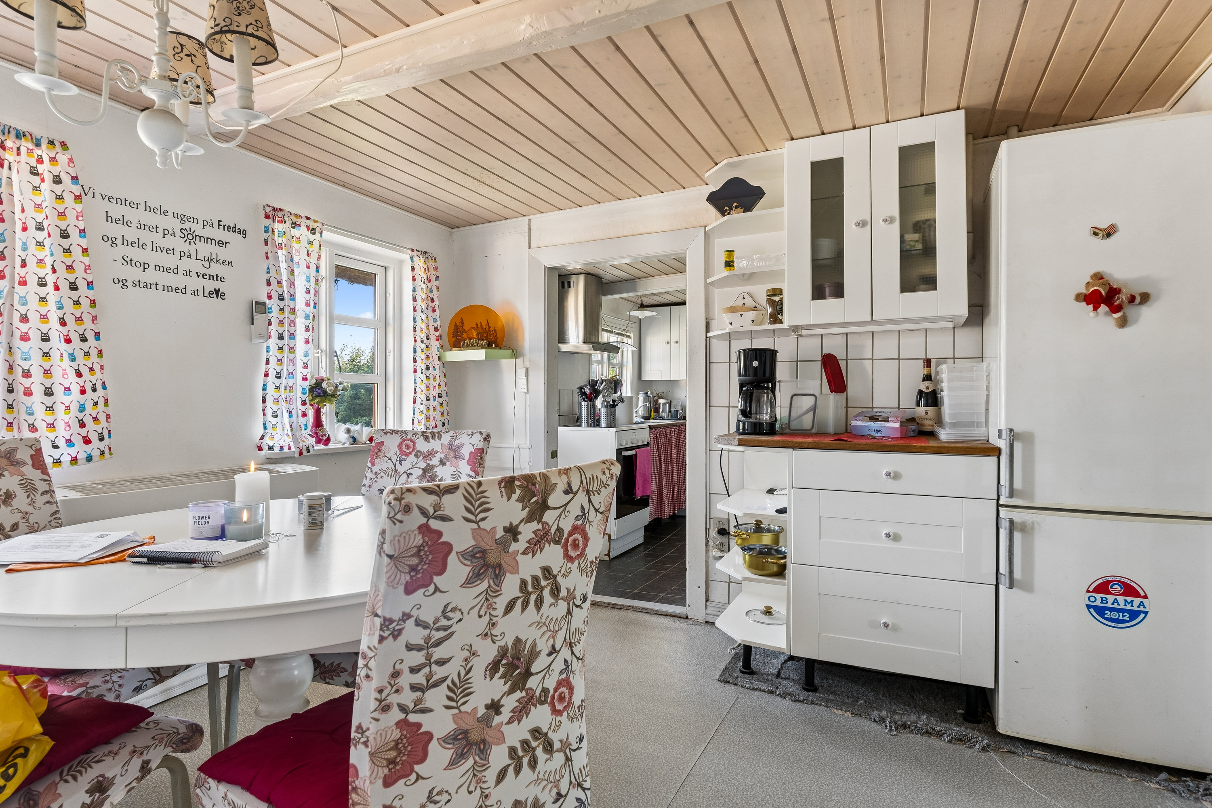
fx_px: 682
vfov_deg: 61.3
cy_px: 404
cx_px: 606
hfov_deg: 83.3
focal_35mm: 20
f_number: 8
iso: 200
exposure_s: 1/4
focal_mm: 13.5
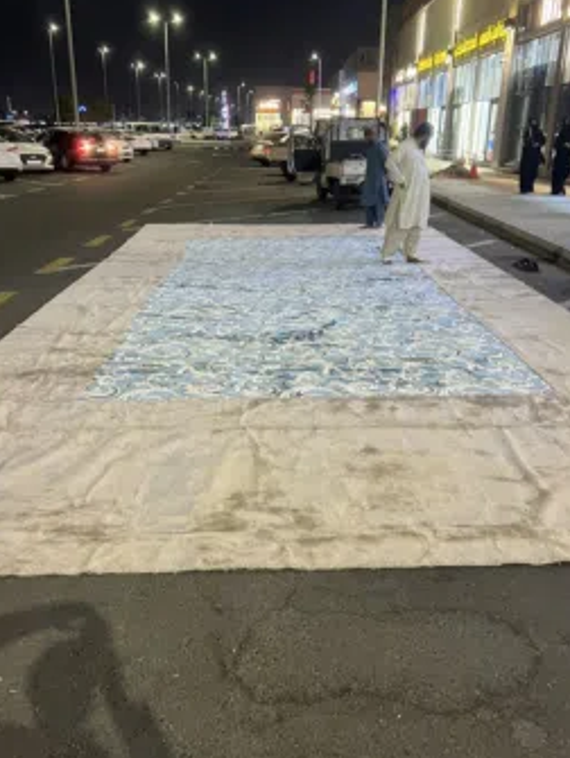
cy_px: 385
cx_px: 290
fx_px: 679
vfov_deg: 58.3
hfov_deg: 45.5
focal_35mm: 31
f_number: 1.5
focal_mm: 5.7
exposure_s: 1/60
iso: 320
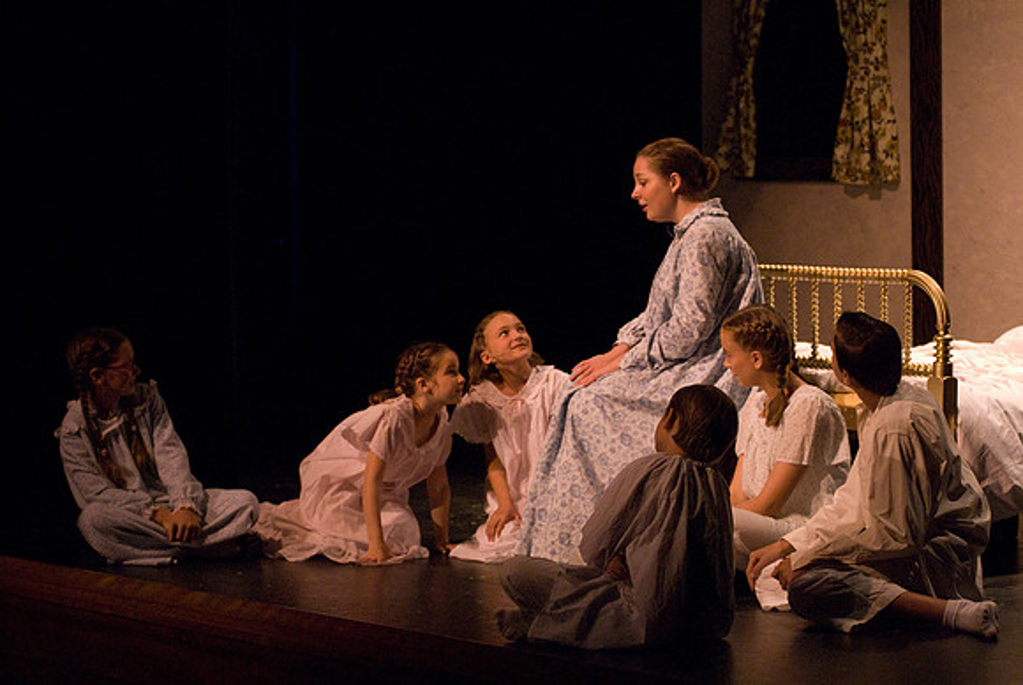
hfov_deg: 17.0
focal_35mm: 120
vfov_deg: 11.4
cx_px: 512
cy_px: 342
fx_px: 3413
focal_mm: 80
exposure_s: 1/160
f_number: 2.8
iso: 1600
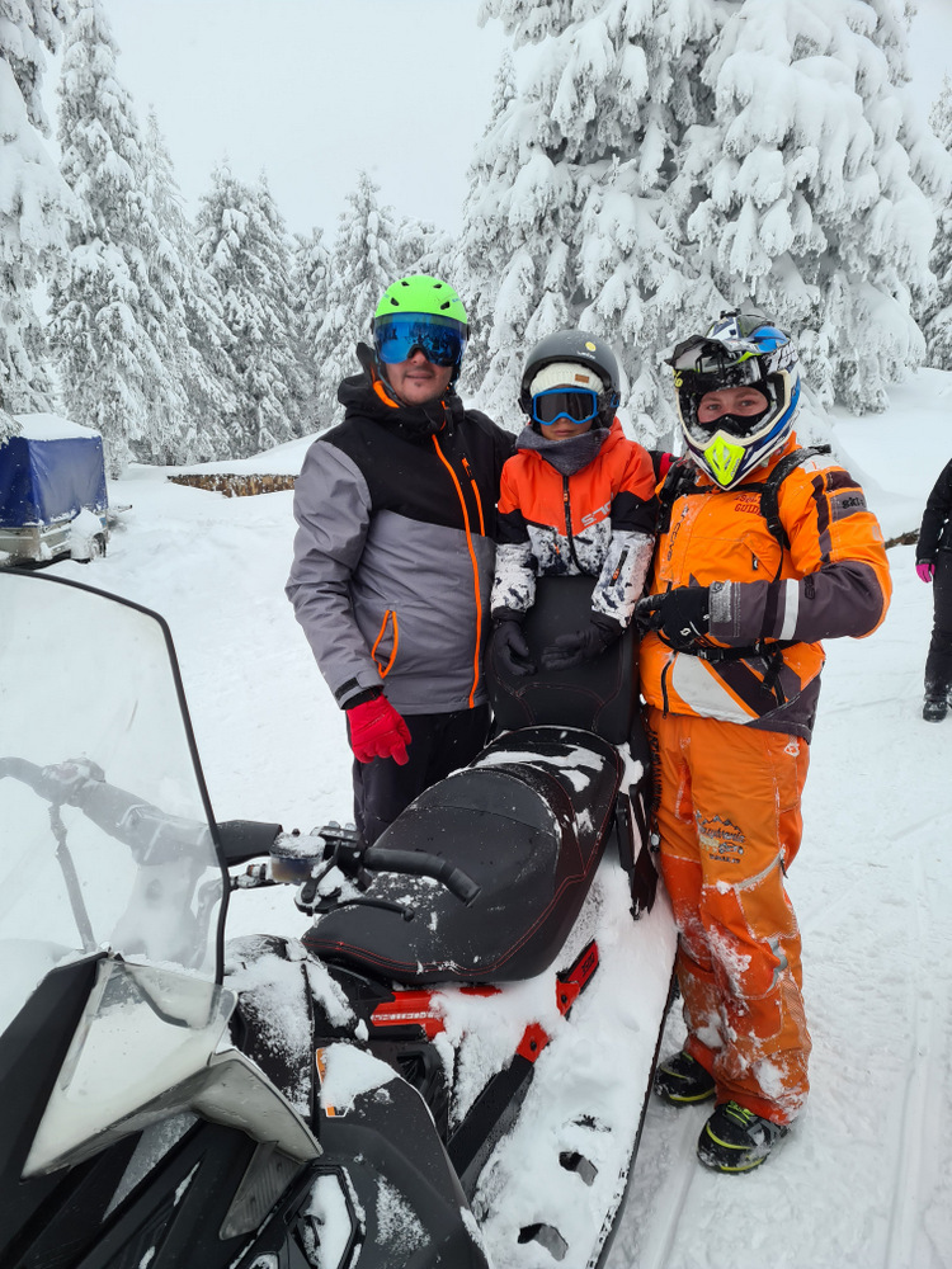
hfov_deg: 53.1
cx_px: 476
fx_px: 953
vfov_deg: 67.3
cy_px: 634
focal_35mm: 26
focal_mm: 5.4
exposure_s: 1/396
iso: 50
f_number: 1.8
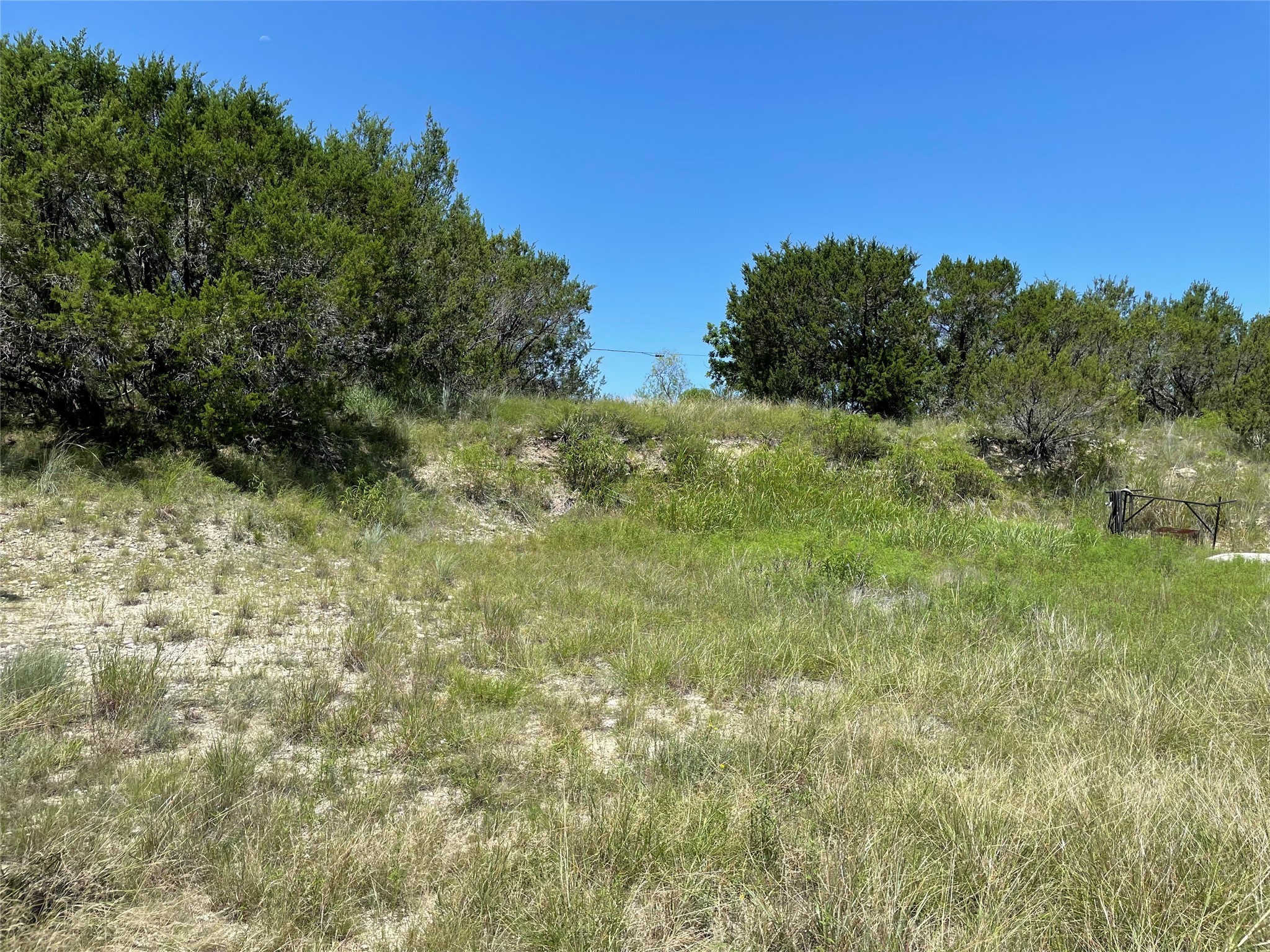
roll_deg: -0.3
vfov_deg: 53.1
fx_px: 954
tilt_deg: +0.2
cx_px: 635
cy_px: 476
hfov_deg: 67.3
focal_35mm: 26
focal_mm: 4.2
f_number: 1.6
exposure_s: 1/2817
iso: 32
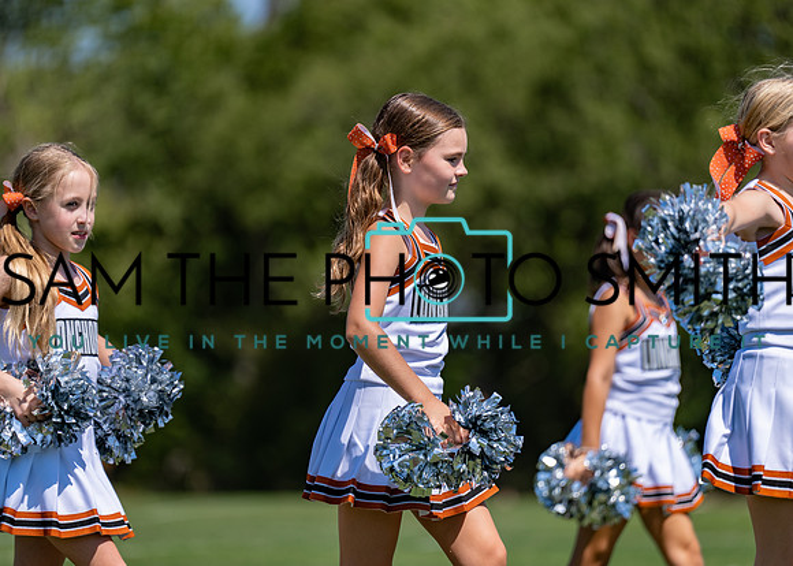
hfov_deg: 9.5
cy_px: 283
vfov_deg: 6.8
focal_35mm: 212
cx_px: 396
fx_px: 4773
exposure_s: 1/2500
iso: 100
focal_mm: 200
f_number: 2.8
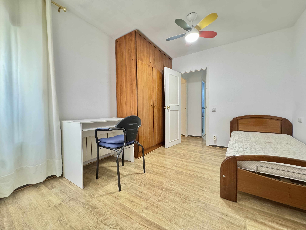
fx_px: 124
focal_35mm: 14
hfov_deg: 102.1
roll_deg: +1.3
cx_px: 153
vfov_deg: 85.7
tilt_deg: -1.3
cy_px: 115
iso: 400
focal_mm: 2.22
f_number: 2.2
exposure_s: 1/60
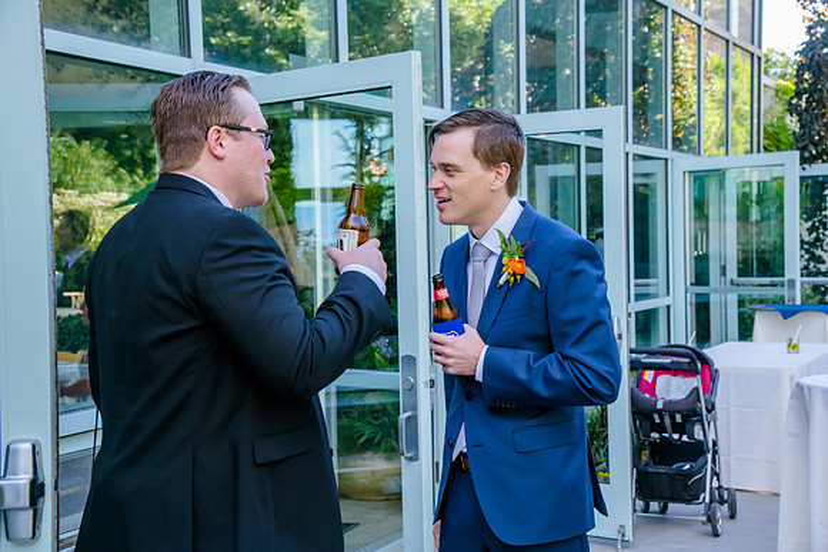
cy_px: 276
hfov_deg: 32.4
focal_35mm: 62
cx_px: 414
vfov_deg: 21.9
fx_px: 1426
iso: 2000
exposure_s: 1/320
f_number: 8
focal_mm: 62
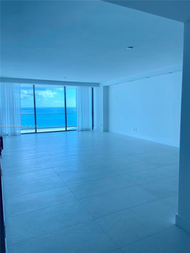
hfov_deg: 53.1
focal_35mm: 26
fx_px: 190
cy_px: 126
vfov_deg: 67.3
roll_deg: +1.2
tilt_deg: -5.3
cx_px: 95
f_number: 1.8
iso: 32
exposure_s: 1/469
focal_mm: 4.25
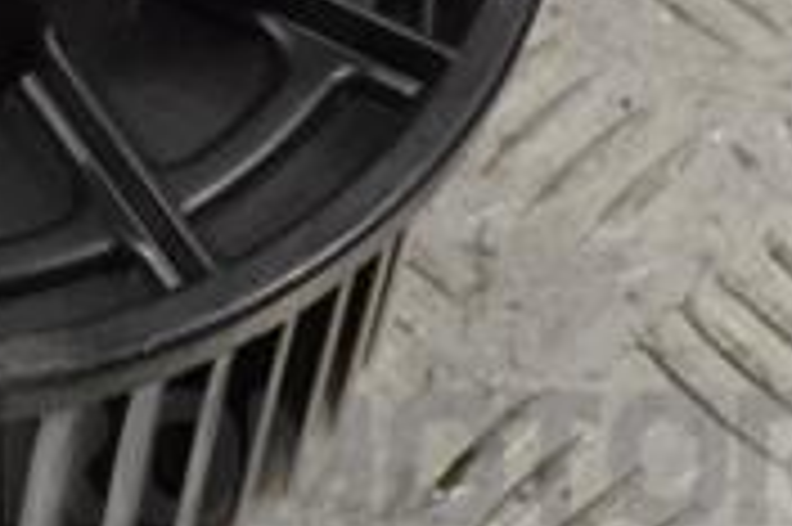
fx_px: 4044
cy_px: -139
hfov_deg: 10.9
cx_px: -306
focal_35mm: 184
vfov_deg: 7.4
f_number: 9
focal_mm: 36
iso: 3200
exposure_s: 1/320
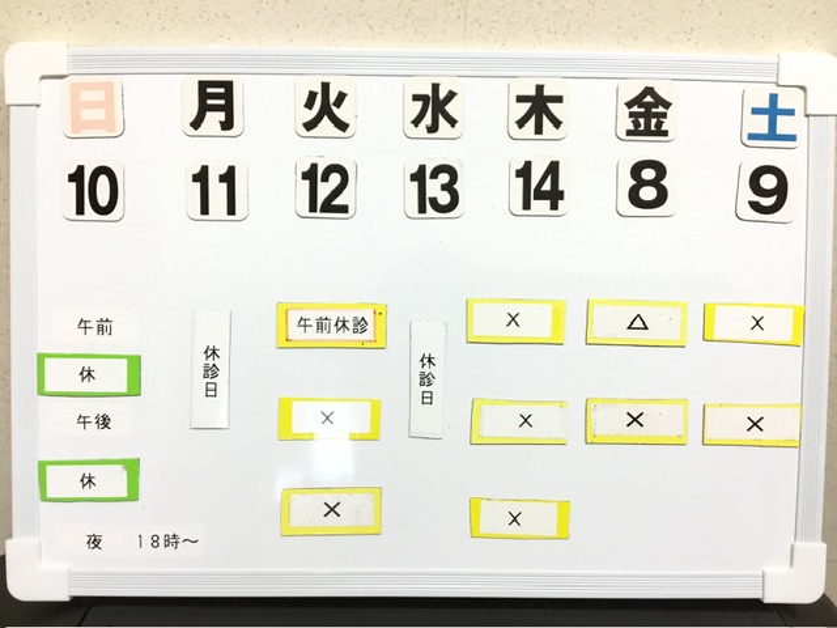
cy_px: 314
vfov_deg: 45.4
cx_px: 418
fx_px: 750
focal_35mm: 31
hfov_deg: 58.4
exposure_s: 1/30
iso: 40
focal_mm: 3.3
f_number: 2.4
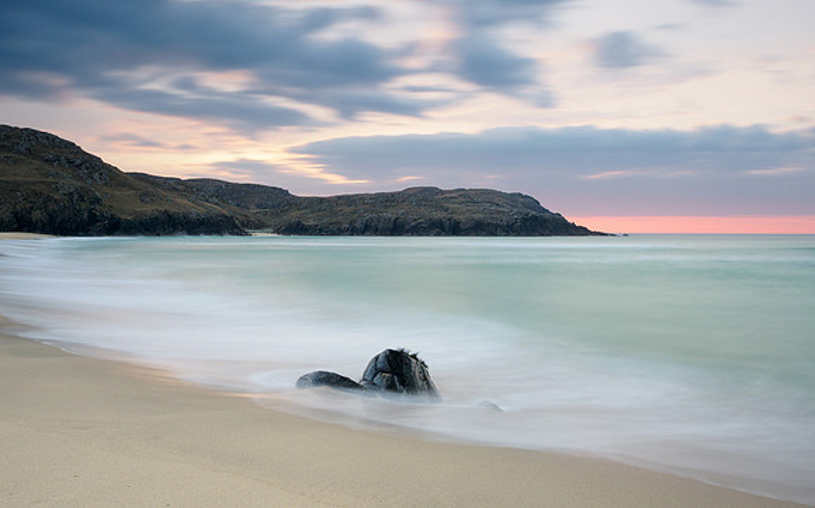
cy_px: 283
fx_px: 662
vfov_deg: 42.0
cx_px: 376
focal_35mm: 30
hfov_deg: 63.2
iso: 200
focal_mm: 13
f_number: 7.1
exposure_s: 13
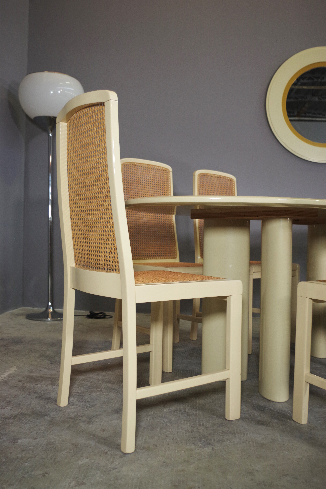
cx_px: 163
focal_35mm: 34
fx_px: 462
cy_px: 244
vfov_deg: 55.8
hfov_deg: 38.9
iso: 800
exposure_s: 1/60
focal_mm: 23.13
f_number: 4
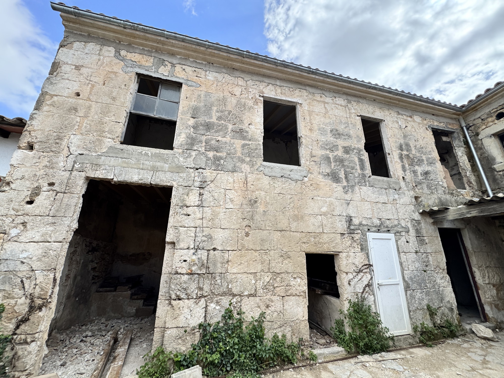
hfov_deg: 102.1
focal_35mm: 14
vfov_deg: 85.7
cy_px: 189
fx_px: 204
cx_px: 252
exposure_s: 1/889
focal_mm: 2.22
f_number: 2.2
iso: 40
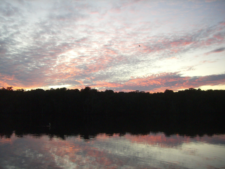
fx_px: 247
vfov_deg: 37.7
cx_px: 112
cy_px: 84
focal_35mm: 38
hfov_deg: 49.0
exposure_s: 1/80
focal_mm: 6.2
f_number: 2.7
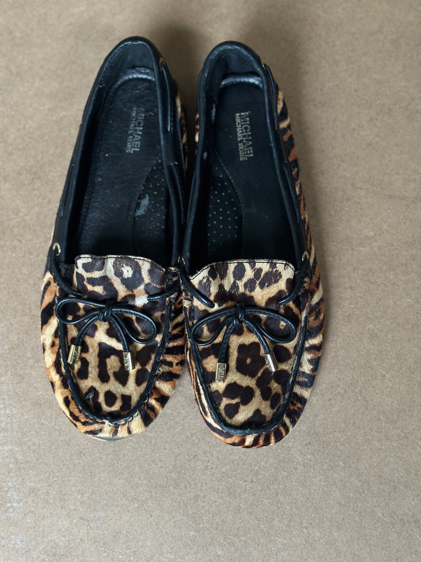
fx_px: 778
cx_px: 210
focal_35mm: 48
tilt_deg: -77.2
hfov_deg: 30.3
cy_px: 281
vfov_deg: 39.7
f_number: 1.78
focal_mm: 6.86
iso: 100
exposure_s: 1/121
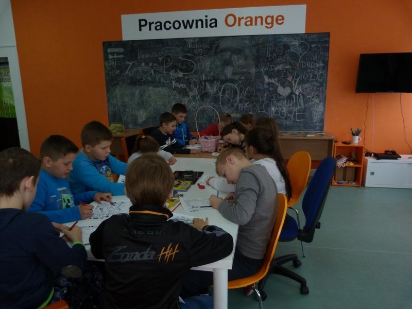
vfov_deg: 54.9
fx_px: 298
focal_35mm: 25
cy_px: 154
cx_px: 206
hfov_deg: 69.4
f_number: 2.8
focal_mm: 4.5
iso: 200
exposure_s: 1/60
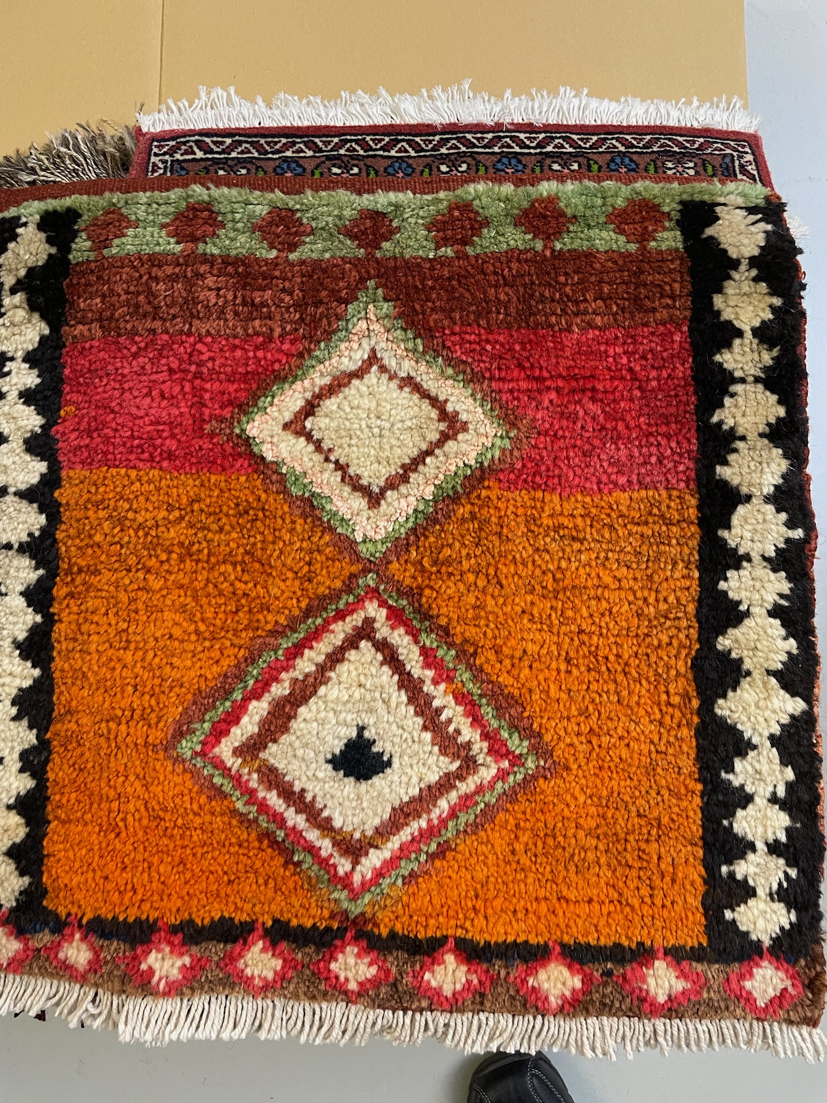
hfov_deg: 53.1
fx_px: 828
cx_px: 414
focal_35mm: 26
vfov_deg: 67.3
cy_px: 552
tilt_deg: -87.9
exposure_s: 1/50
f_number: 1.6
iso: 200
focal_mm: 4.2
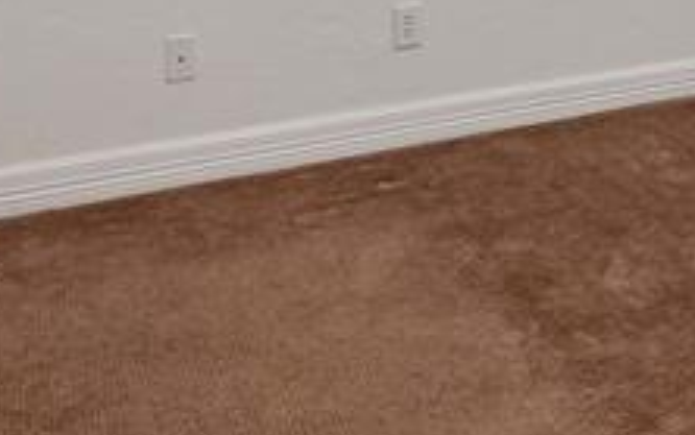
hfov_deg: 31.5
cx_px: 654
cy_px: -275
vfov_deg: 18.2
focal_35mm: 61
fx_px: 1156
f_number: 8
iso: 800
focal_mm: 13
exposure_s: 1/25
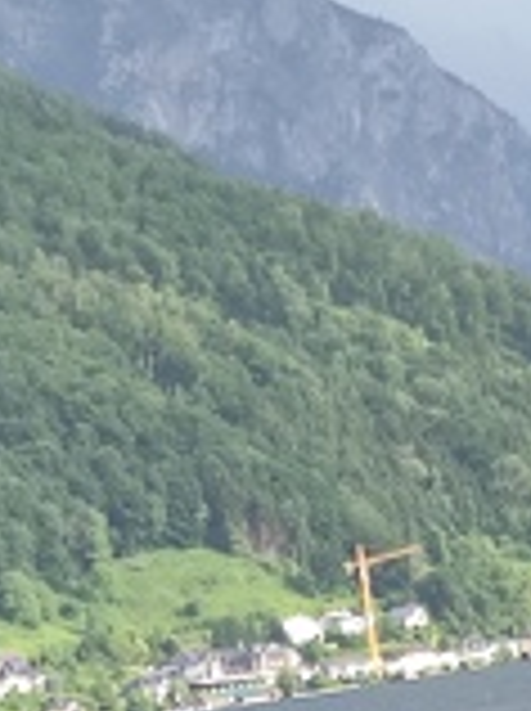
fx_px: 2276
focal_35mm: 111
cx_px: 45
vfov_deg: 14.8
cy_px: 1390
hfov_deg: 13.2
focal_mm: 4.7
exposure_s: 1/134
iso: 50
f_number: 1.79
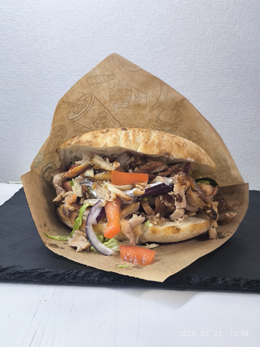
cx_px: 130
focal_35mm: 50
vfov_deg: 38.2
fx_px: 501
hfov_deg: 29.1
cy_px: 174
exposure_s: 1/50
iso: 200
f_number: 1.9
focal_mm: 6.92
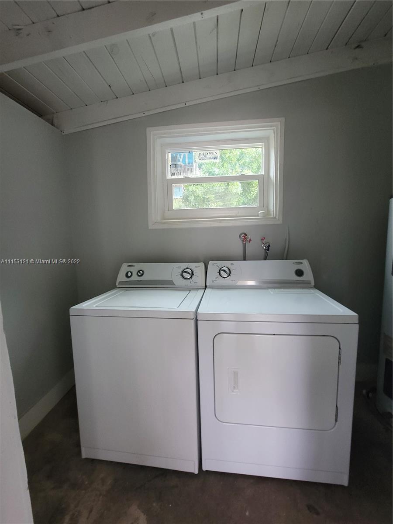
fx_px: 197
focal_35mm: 13
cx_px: 196
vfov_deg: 106.2
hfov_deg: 89.9
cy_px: 262
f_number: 2.2
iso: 640
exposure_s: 1/24
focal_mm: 2.2
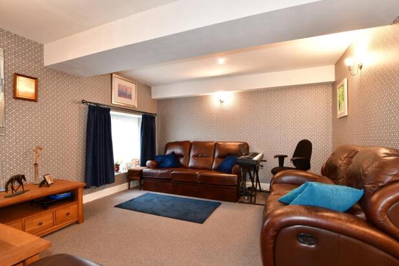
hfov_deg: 96.7
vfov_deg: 73.7
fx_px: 177
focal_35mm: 16
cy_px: 138
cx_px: 207
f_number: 7.1
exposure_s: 2.5
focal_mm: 10
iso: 160
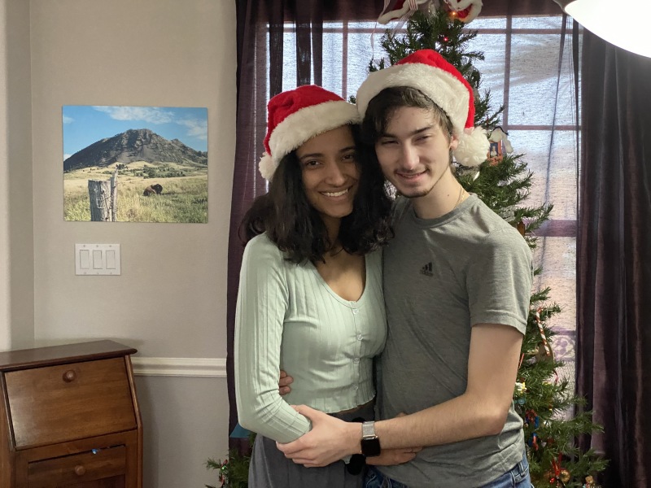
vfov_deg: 28.0
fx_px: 978
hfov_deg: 36.8
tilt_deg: -5.1
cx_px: 326
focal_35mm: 52
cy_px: 244
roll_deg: -0.4
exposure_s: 1/30
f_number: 2
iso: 640
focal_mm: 6
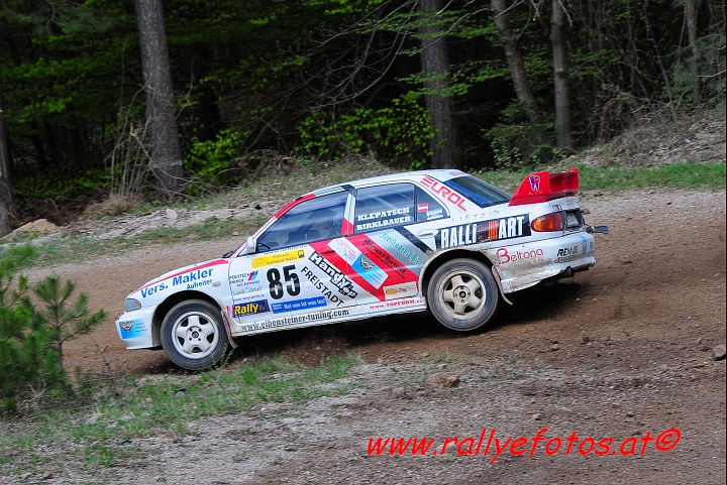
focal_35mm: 78
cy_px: 242
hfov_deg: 26.0
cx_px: 364
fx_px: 1576
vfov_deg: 17.5
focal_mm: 52
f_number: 10
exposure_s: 1/250
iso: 400
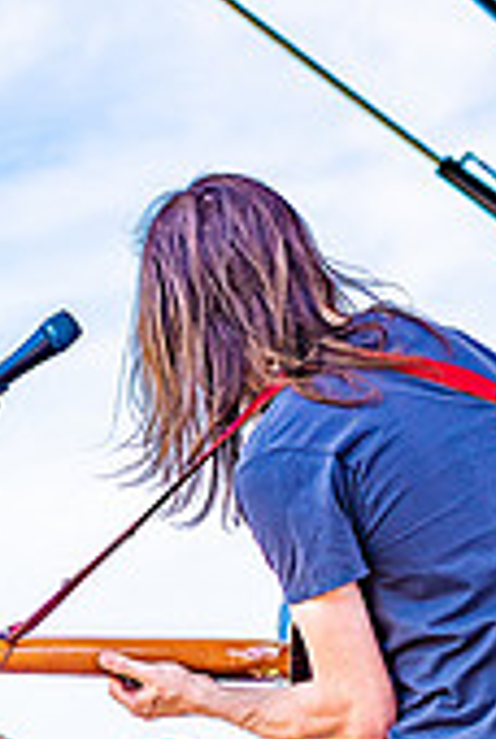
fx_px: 2717
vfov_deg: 15.2
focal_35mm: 132
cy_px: 756
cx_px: 26
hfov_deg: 10.4
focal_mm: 50
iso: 100
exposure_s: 1/500
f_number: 4
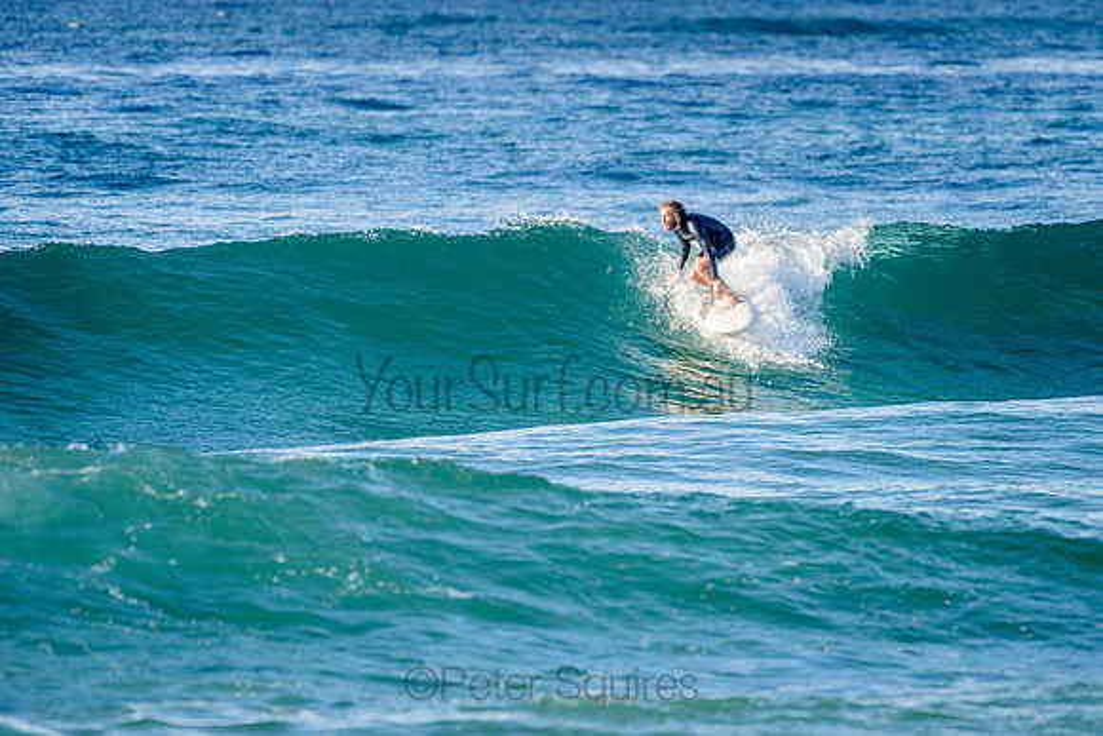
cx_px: 676
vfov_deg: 2.2
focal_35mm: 613
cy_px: 314
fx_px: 18784
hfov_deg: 3.4
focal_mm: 500
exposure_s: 1/1600
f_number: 5.6
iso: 400
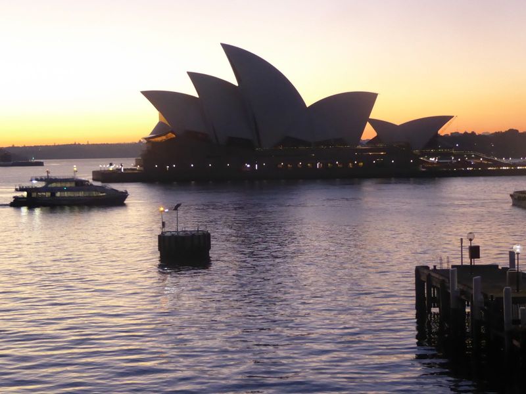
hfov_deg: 26.0
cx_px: 263
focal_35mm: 75
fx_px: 1140
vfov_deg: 19.6
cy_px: 197
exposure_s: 1/15
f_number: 4.5
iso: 800
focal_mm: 12.5
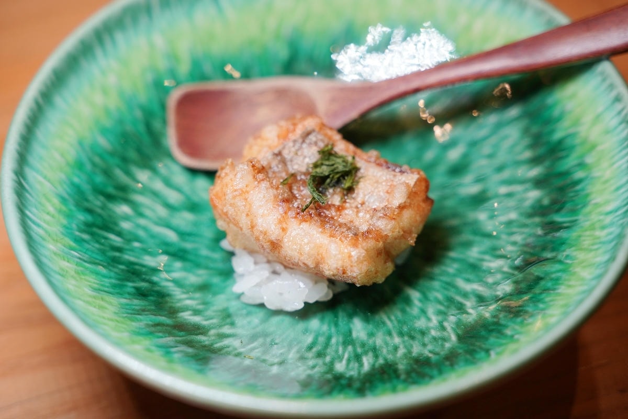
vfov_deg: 18.2
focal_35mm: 75
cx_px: 314
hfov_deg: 27.0
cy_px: 210
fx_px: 1308
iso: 200
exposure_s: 1/80
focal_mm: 75
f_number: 4
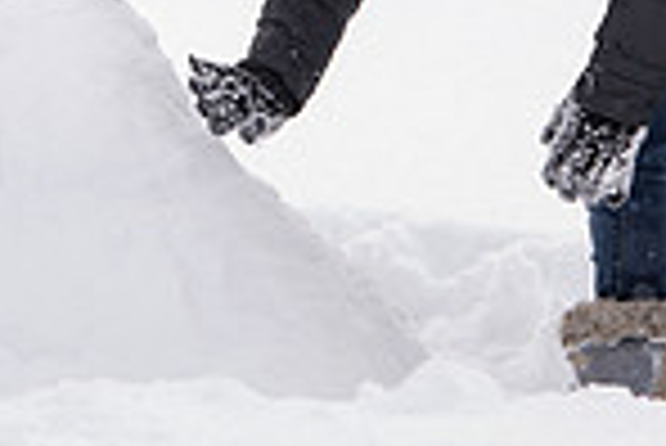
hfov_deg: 3.5
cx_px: 104
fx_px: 10888
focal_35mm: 588
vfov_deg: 2.3
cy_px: -191
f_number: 4
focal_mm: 150
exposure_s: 1/1000
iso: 250
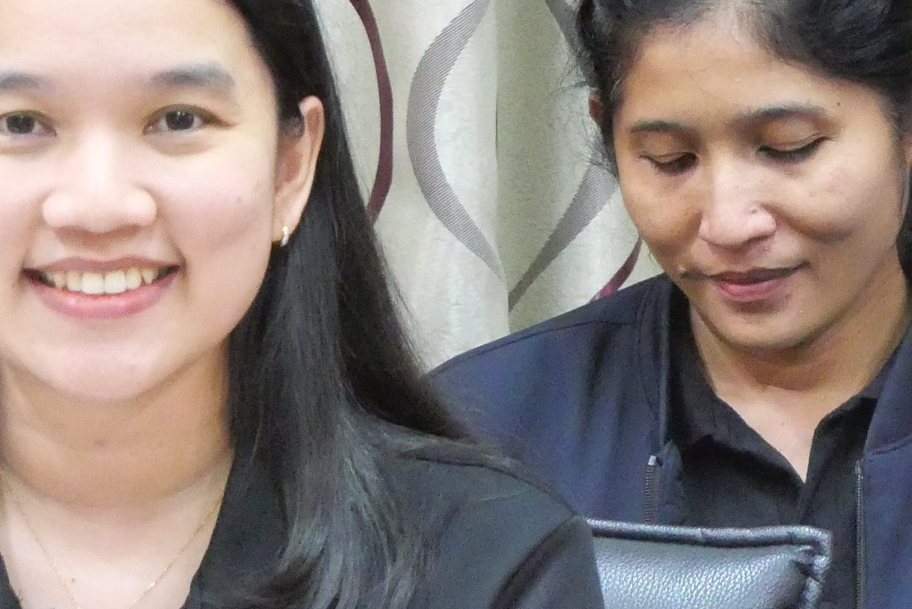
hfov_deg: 6.3
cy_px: 422
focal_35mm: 329
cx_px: 177
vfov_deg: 4.2
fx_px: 8338
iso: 6400
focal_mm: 52
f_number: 5.6
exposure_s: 1/25
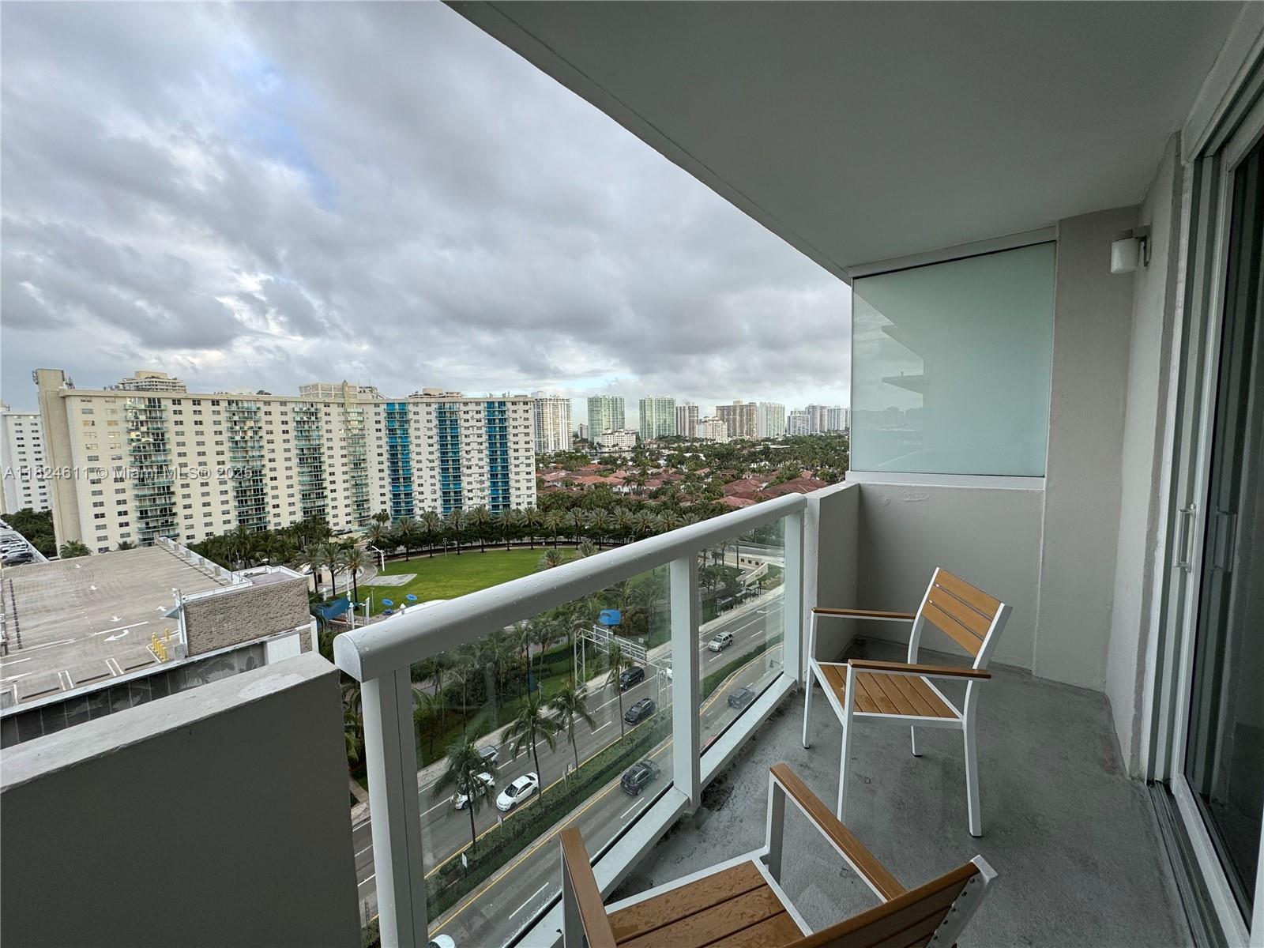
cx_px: 632
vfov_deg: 85.7
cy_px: 474
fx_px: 511
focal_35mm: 14
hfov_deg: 102.1
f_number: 2.2
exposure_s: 1/418
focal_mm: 2.22
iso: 40
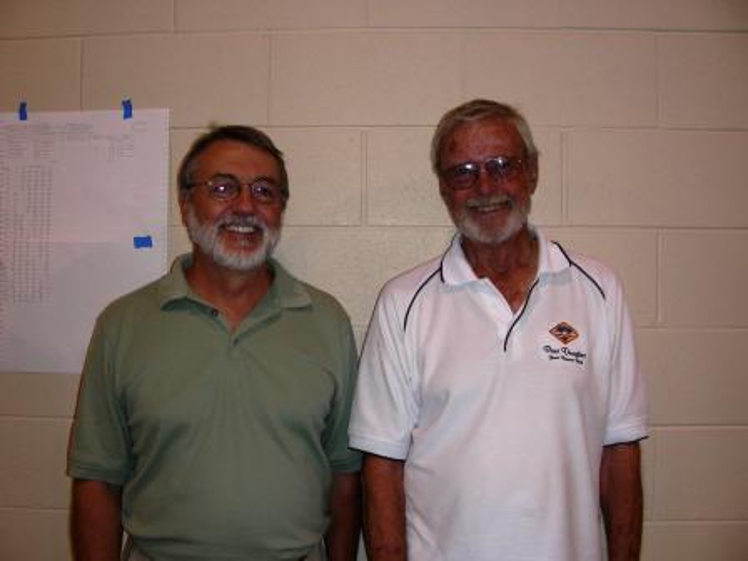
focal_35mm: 38
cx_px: 374
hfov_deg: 49.0
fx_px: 821
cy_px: 280
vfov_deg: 37.7
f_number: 3.5
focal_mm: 6.3
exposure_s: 1/60.1
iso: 50
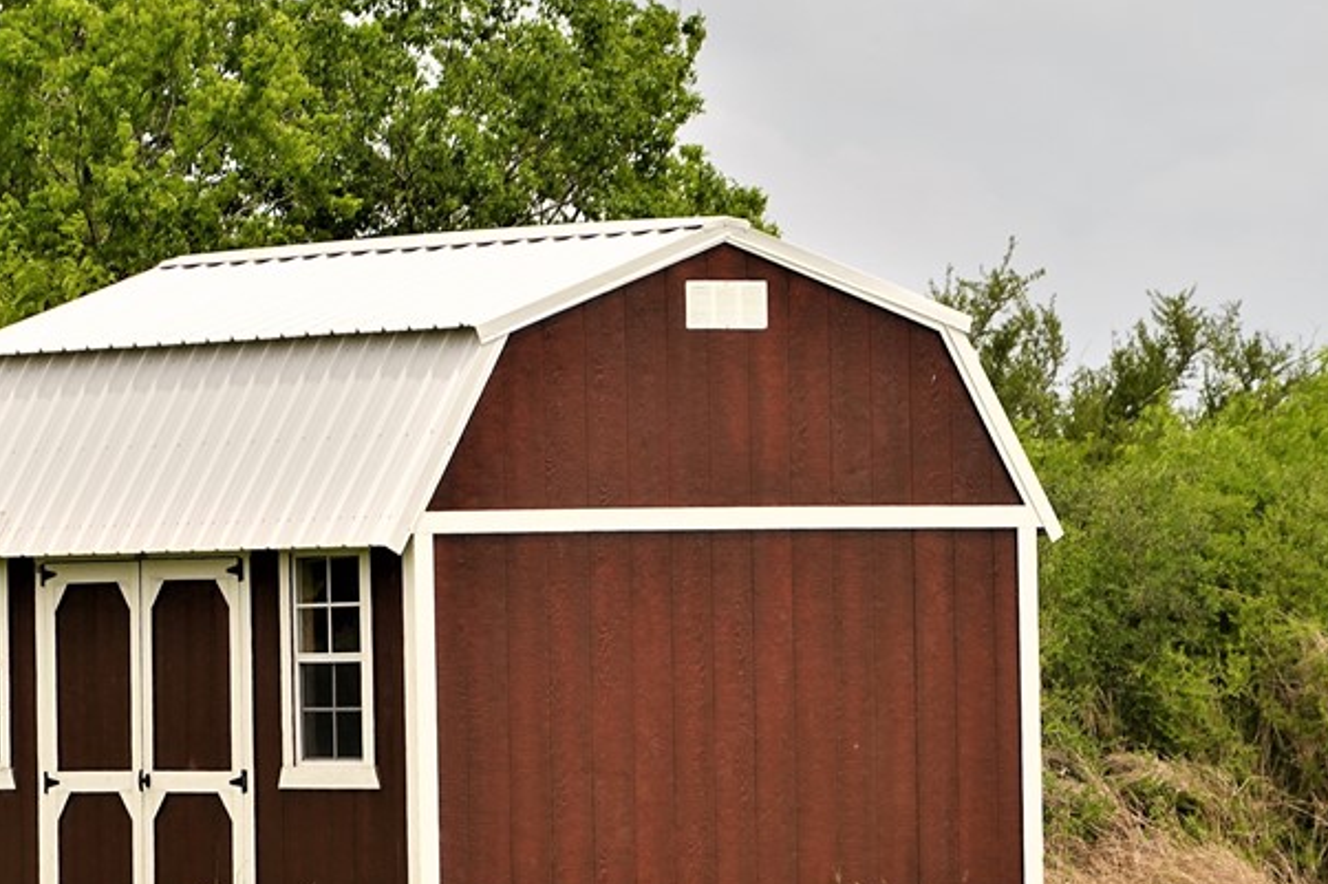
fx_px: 13312
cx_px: 543
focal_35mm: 361
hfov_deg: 5.7
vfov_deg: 3.8
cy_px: 617
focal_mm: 72
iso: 100
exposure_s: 1/800
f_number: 4.5
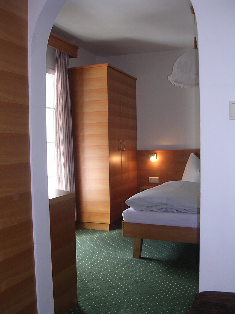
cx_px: 118
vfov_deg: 49.0
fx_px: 344
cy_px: 157
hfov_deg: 37.7
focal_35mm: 38
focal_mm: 5.8
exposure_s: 1/30
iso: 100
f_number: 2.8
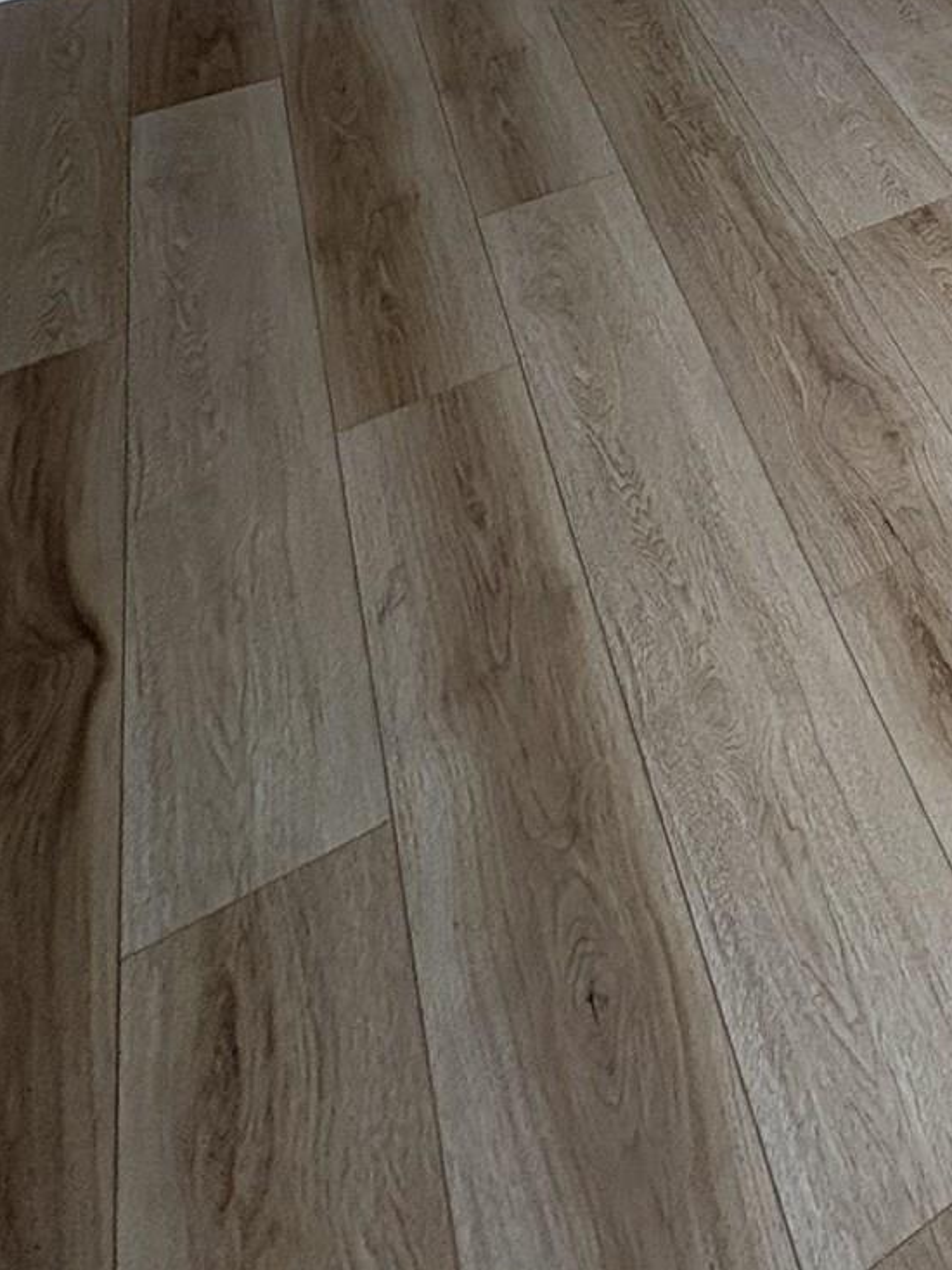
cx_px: 1409
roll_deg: -1.0
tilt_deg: -11.1
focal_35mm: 44
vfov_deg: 30.2
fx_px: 1613
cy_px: -516
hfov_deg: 25.3
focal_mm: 2.22
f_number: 2.2
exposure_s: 1/122
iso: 40
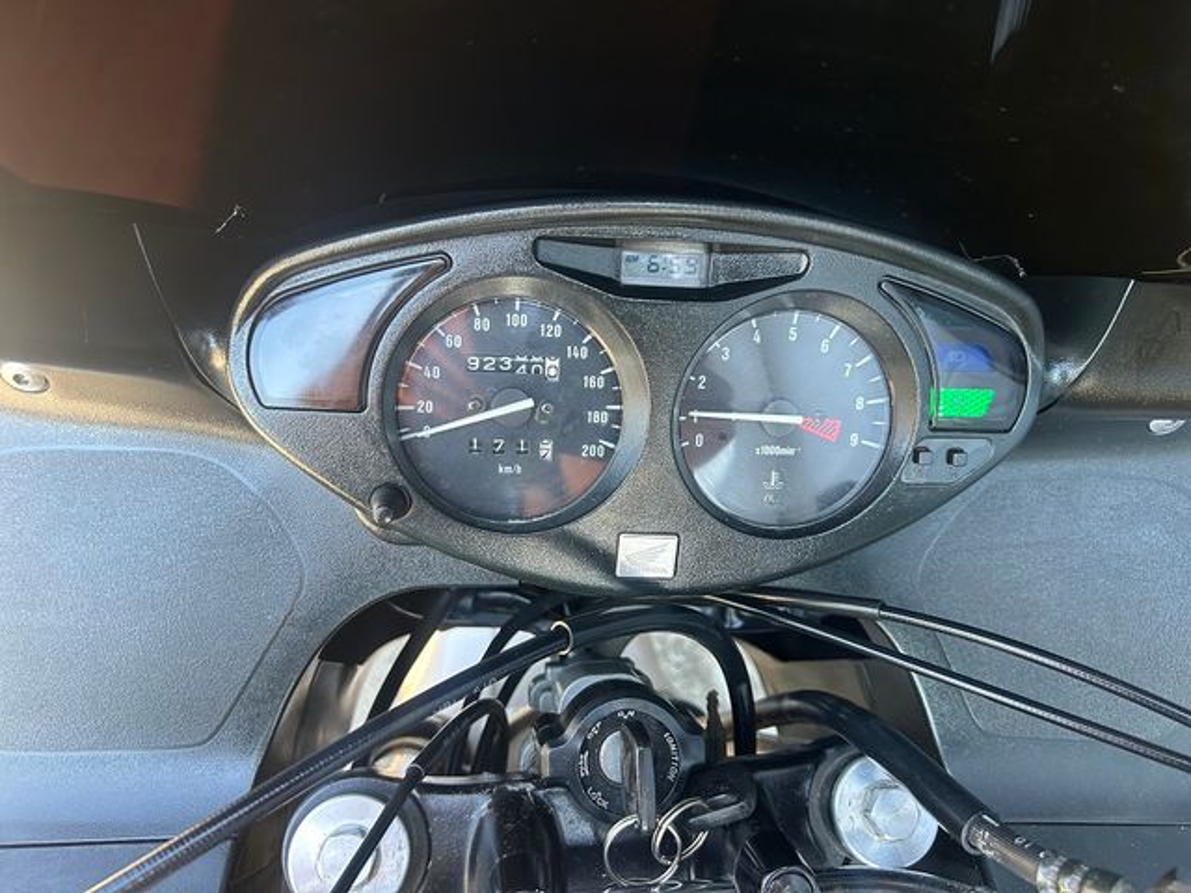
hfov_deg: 67.3
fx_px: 895
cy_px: 446
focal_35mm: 26
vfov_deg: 53.1
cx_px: 596
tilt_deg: -48.1
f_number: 1.5
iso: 100
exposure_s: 1/121
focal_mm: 5.7
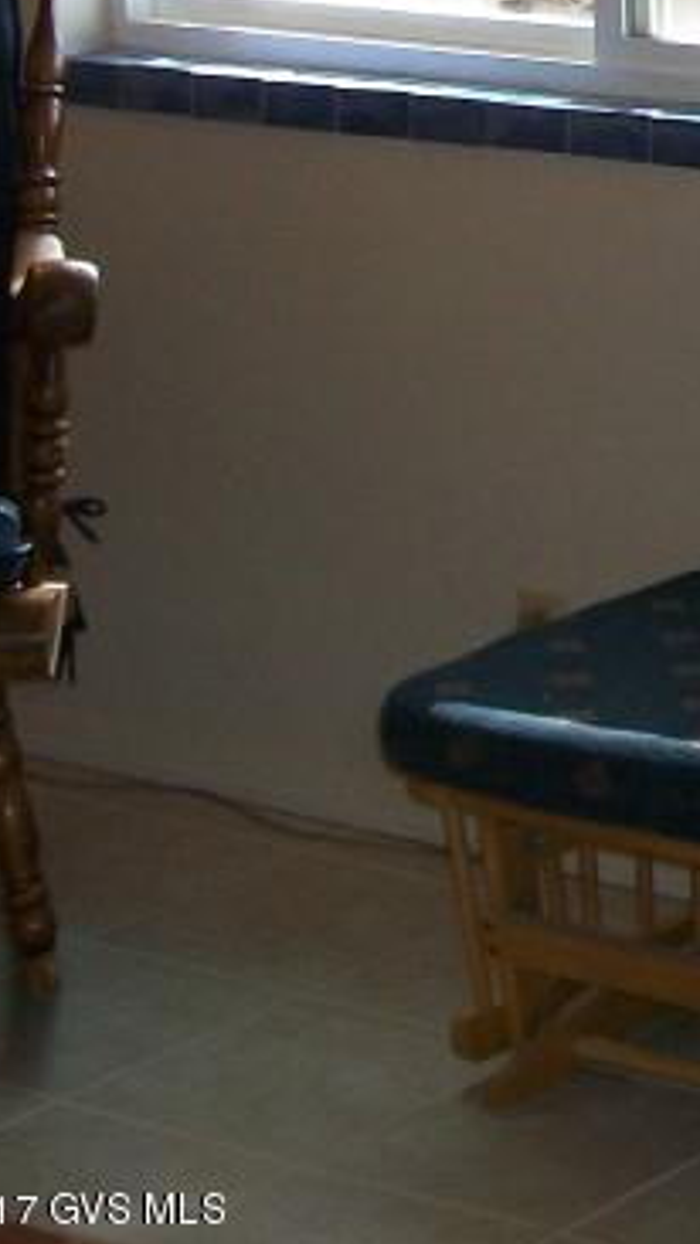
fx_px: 4024
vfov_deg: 17.2
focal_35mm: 122
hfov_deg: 9.0
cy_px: 0
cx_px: 1631
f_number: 3.2
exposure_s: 1/40
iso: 80
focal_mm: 7.1
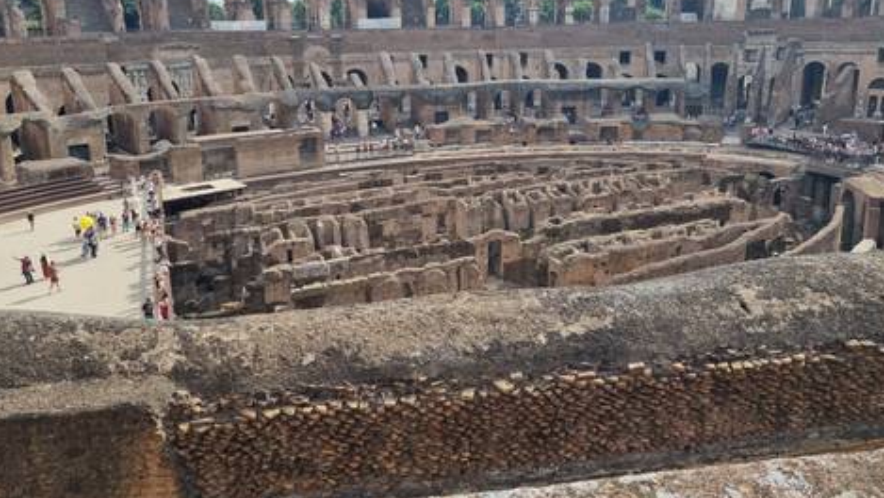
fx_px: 680
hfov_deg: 66.1
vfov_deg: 39.9
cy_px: 189
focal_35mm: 29
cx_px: 443
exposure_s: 1/2824
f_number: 1.8
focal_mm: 5.4
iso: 50
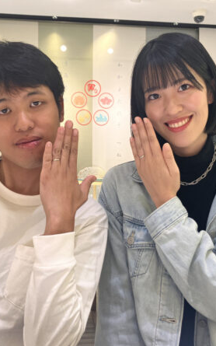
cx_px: 104
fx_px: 377
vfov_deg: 49.3
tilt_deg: +0.4
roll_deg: -0.6
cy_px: 174
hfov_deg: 32.0
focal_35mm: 40
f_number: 1.8
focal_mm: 3.99
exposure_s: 1/120
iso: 80
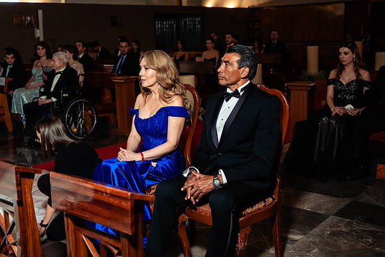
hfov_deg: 45.4
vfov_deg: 31.2
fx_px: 460
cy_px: 128
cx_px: 192
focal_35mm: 43
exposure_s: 1/160
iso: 1250
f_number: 4
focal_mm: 43
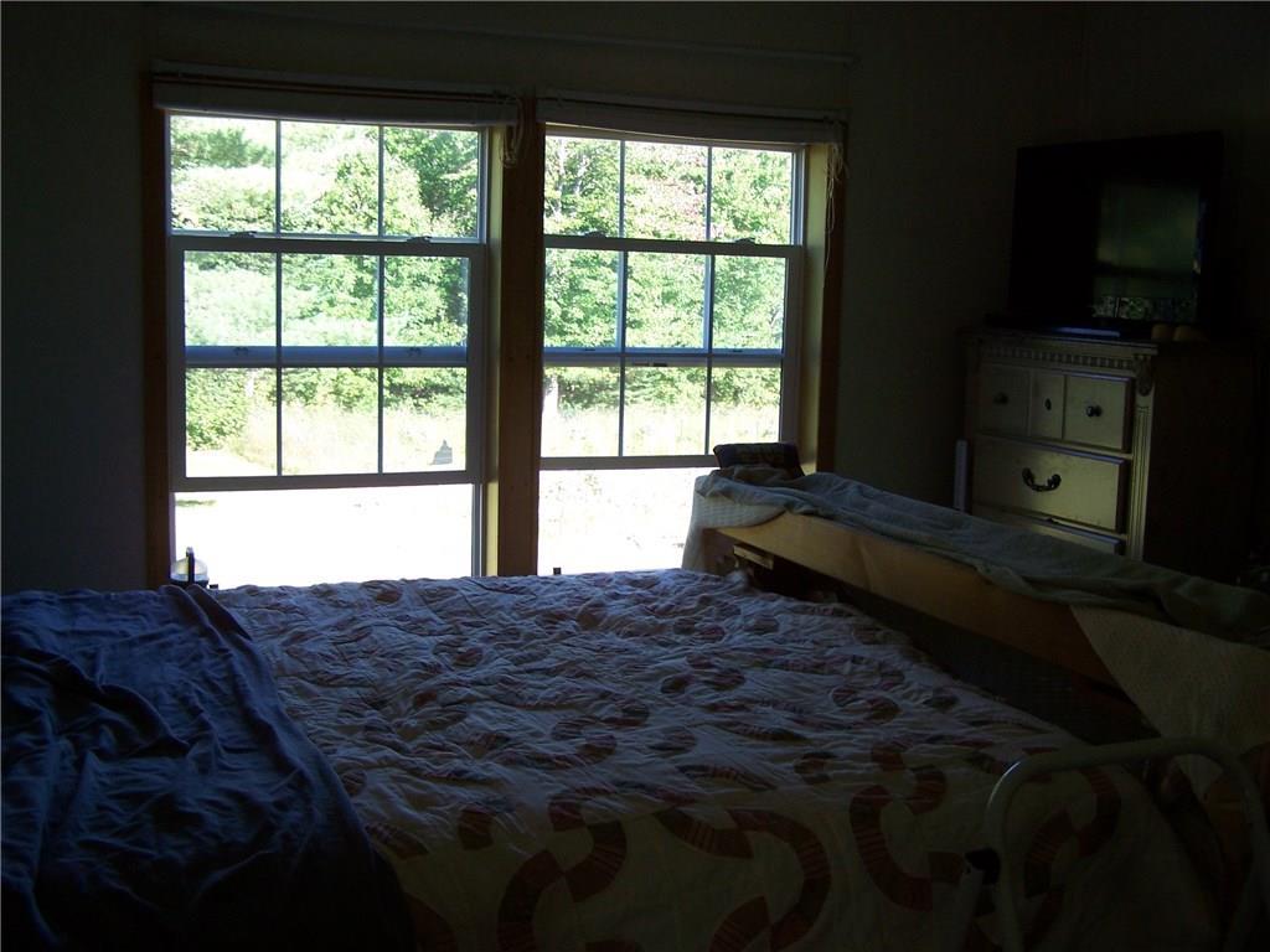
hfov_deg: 49.0
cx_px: 635
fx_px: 1394
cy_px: 476
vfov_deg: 37.7
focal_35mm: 38
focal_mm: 6.3
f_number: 2.8
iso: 80
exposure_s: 1/60
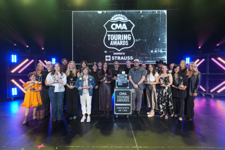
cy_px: 75
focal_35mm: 15
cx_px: 112
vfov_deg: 77.3
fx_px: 94
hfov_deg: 100.4
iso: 2000
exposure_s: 1/200
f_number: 3.5
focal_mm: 15
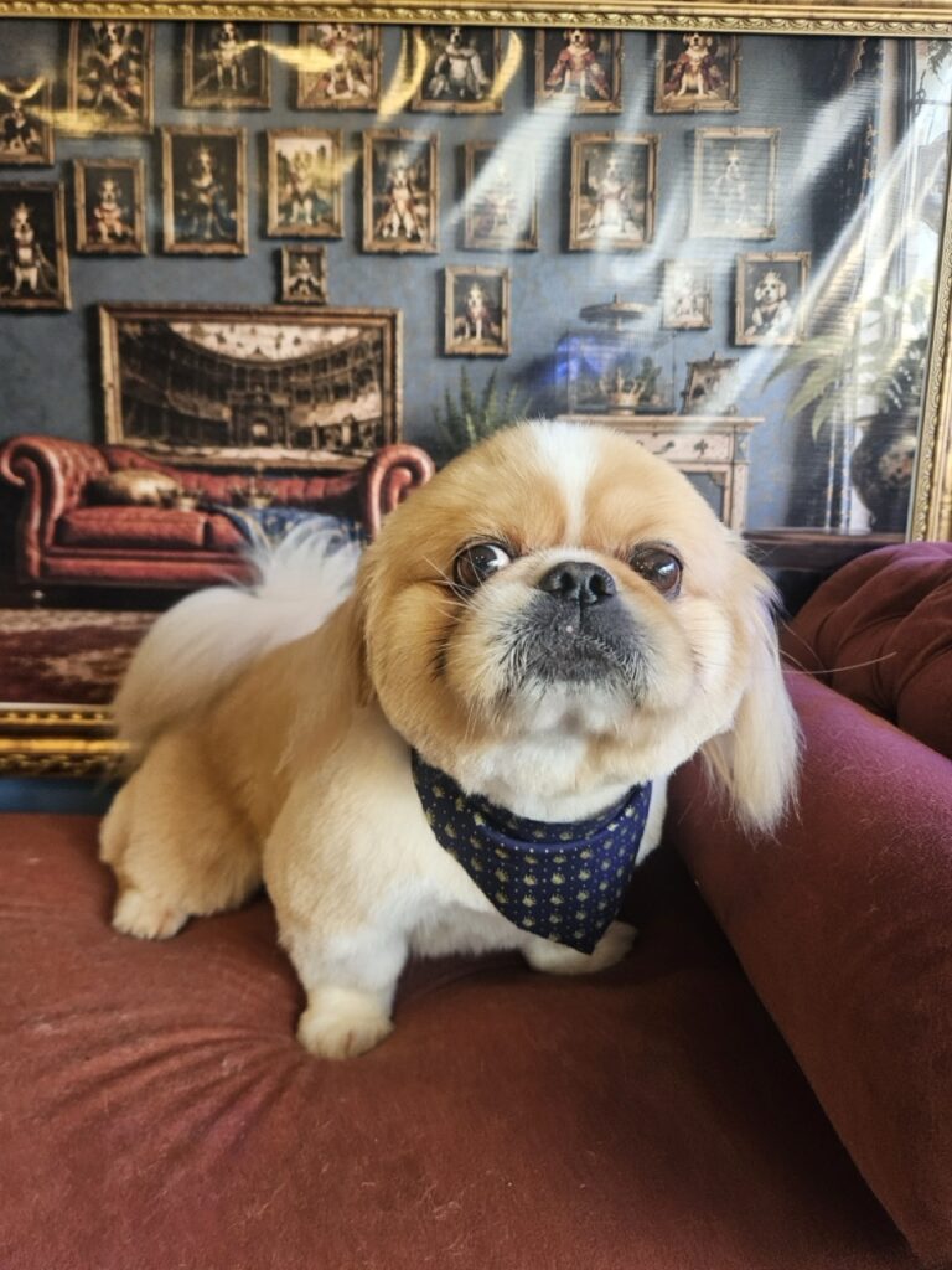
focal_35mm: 23
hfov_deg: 58.9
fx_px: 843
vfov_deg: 73.9
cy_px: 635
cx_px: 476
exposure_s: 1/240
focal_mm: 5.4
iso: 500
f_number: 1.8
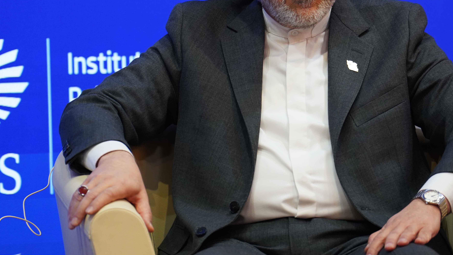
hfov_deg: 5.0
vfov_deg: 2.8
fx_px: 5237
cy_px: 57
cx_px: 220
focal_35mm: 436
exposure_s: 1/100
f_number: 2.8
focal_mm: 200
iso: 800
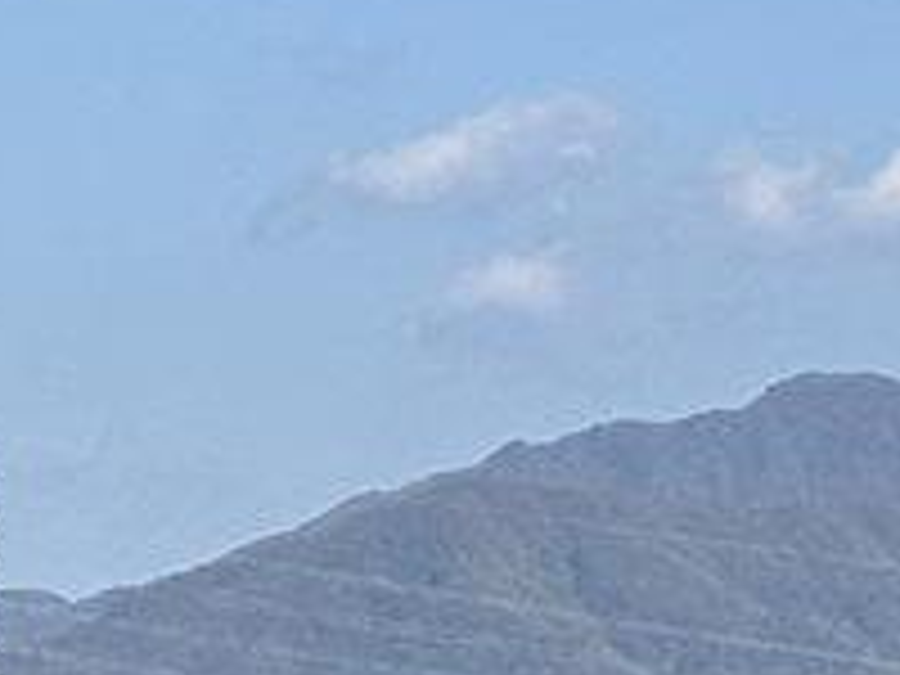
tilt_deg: -0.8
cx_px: 3136
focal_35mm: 345
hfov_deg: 5.3
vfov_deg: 4.3
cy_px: 706
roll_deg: -1.5
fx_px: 8970
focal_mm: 6.86
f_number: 1.78
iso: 64
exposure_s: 1/3876
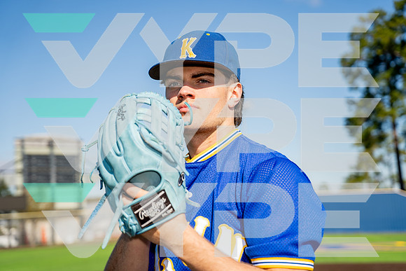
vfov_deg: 20.0
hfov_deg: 29.6
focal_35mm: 68
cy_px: 136
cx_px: 203
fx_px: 767
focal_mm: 68
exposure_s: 1/800
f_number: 4
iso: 100
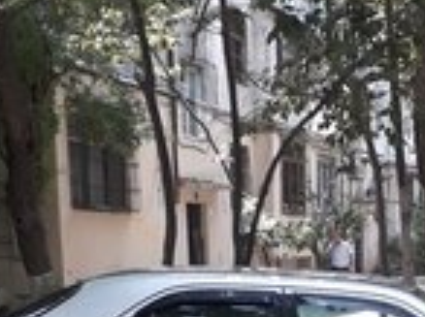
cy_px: 448
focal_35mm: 92
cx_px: 358
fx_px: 1128
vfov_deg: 15.1
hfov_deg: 21.0
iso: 40
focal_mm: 3.6
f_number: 1.9
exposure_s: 1/149
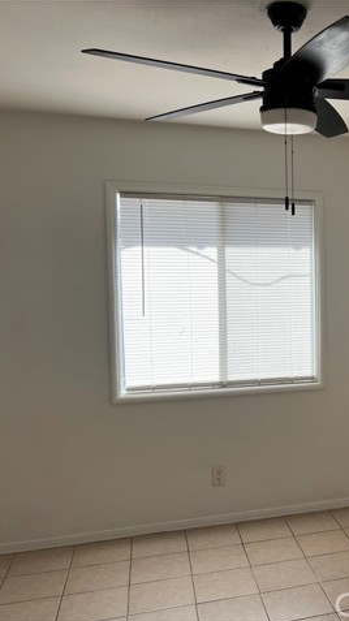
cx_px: 365
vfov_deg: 52.8
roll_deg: -0.2
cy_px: 311
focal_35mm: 38
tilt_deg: -4.6
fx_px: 626
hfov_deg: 28.8
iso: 50
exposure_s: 1/539
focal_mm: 5.7
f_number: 1.5
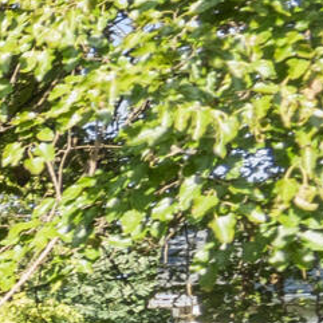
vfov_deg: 12.7
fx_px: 1393
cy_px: 447
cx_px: -1275
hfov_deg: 6.5
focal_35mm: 132
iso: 400
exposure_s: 1/125
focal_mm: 10
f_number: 8
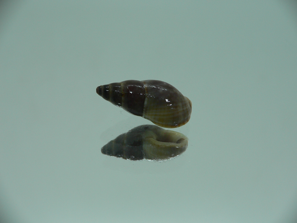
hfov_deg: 52.6
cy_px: 112
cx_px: 148
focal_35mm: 35
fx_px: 300
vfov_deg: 40.7
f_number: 2.8
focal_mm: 4.6
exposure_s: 1/60
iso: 80
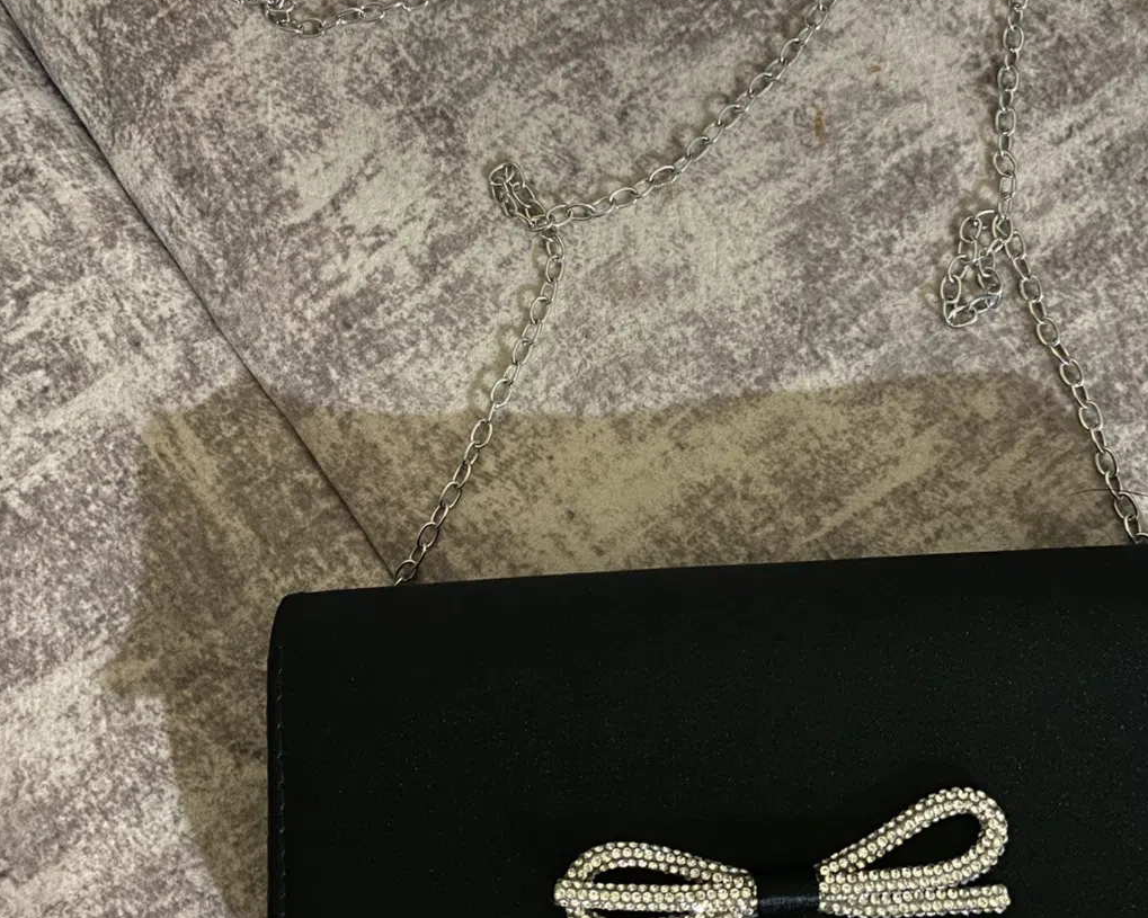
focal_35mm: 34
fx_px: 1155
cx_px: 573
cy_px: 391
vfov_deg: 43.2
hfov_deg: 52.8
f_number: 1.8
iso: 400
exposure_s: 1/10
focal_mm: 4.25
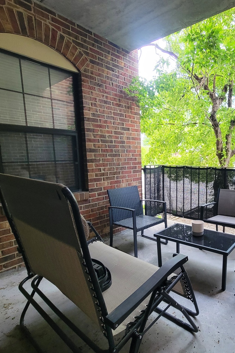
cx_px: 190
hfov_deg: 59.2
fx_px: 186
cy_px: 186
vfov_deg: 86.8
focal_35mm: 19
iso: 250
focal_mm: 2.2
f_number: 2.2
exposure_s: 1/60
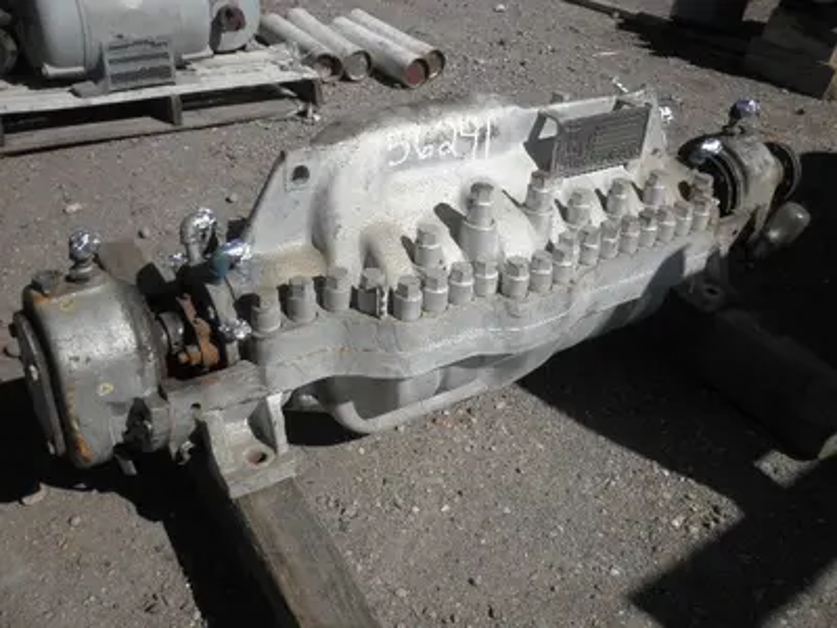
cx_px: 418
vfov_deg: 40.7
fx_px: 846
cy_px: 314
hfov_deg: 52.6
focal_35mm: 35
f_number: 9.1
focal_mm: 6.1
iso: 64
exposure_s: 1/200
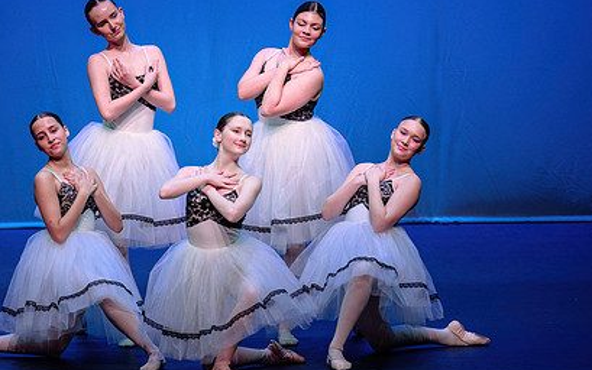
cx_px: 223
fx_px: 3341
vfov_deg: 6.3
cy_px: 212
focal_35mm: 207
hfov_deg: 10.1
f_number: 2.8
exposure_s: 1/400
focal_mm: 135
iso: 1250
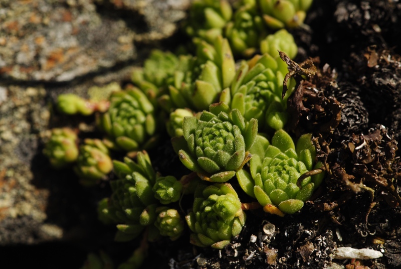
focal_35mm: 128
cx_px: 200
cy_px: 134
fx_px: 1422
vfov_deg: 10.8
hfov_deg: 16.0
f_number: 8
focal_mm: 85
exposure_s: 1/320
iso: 100
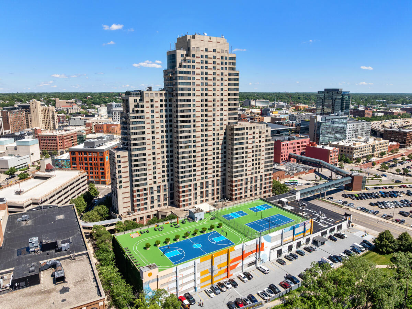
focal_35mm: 24
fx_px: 286
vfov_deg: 56.8
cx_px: 206
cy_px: 154
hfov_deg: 71.6
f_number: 2.8
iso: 100
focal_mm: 12.29
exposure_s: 1/1600
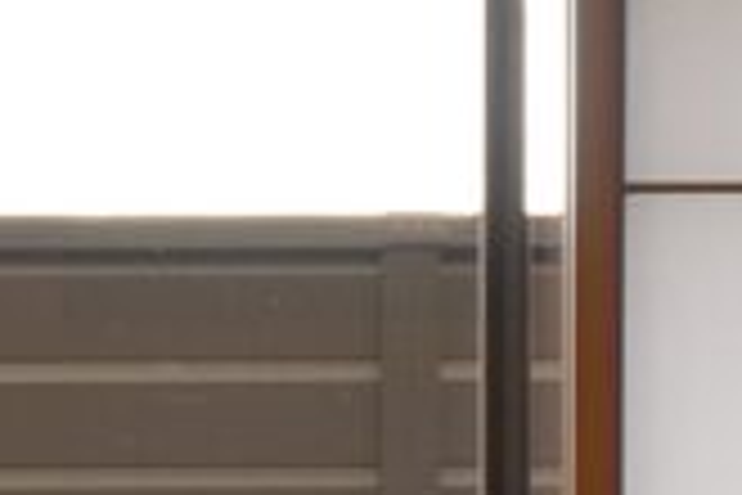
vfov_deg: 5.7
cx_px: 459
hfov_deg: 9.0
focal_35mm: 229
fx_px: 4712
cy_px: 1285
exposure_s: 1/60
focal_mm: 21
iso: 160
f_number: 4
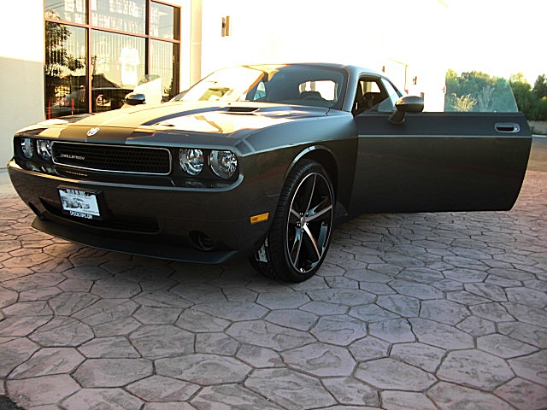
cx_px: 274
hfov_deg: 51.4
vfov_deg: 39.7
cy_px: 205
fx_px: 569
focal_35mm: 36
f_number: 2.8
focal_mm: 6.3
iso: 50
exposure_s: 1/60
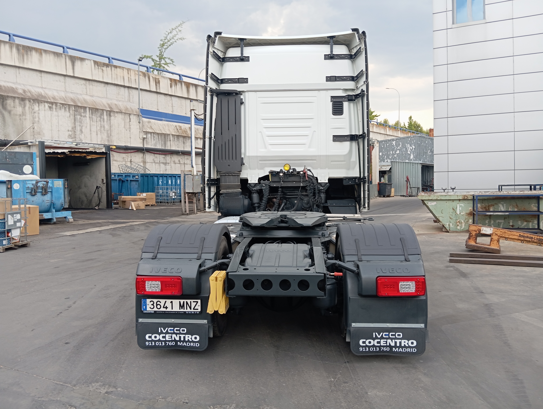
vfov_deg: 49.9
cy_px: 204
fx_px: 440
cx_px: 272
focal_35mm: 28
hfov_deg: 63.4
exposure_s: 1/136
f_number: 1.8
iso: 53
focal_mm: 4.22
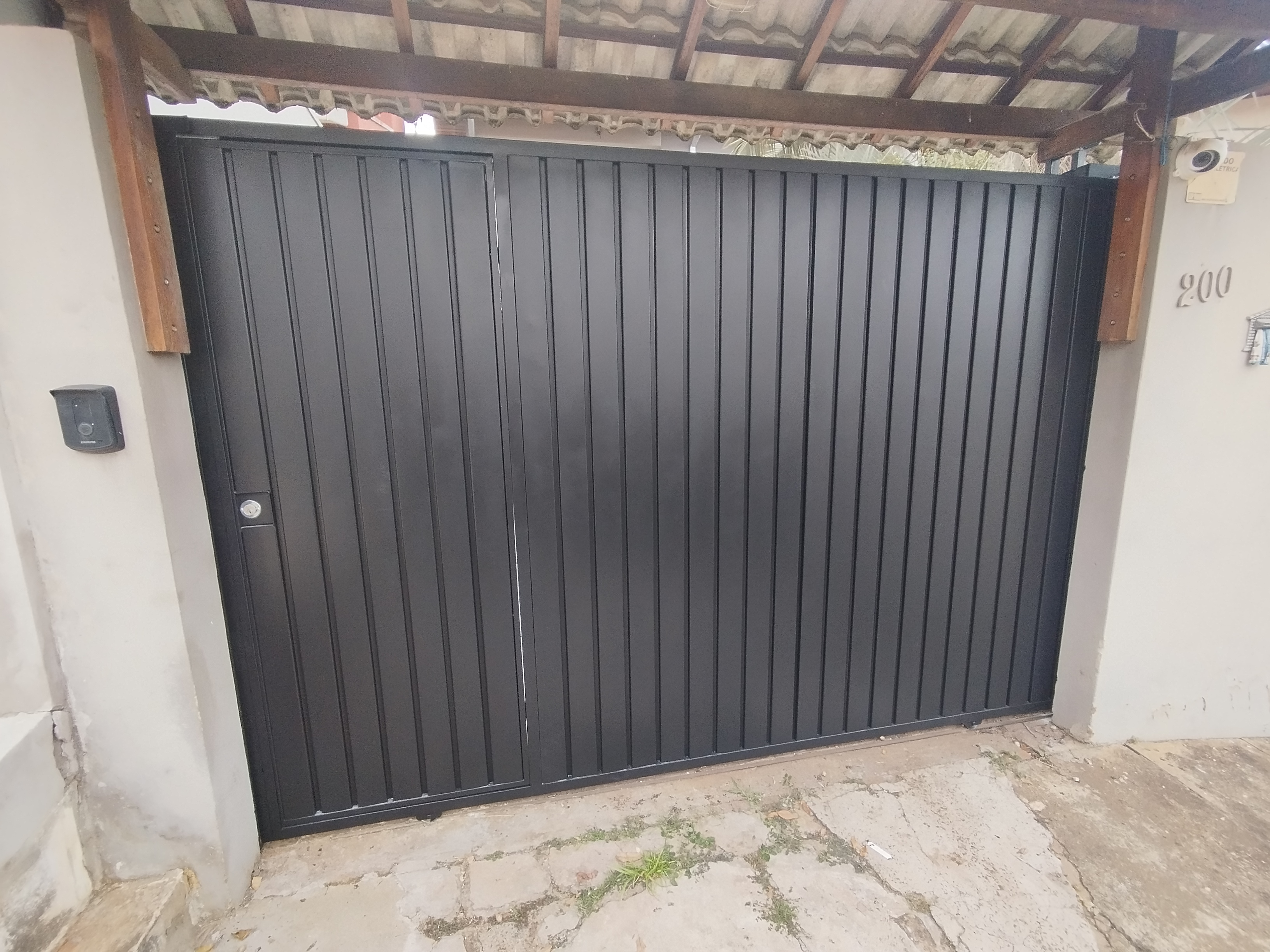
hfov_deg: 94.5
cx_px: 635
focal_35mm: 16
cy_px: 476
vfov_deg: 78.1
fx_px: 587
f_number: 2.2
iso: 50
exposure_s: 1/442
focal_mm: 1.65
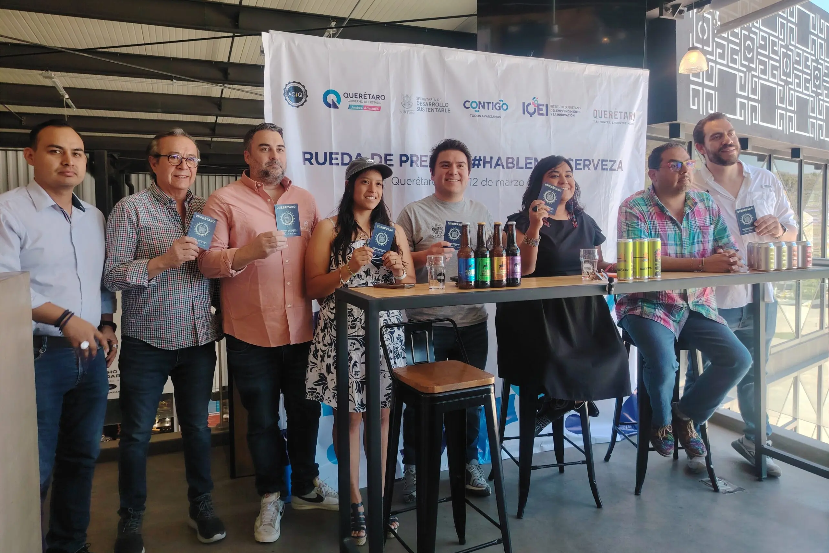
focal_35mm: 25
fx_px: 576
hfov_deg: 71.5
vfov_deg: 51.2
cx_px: 414
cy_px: 255
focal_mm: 5.25
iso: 191
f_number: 1.75
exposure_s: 1/120
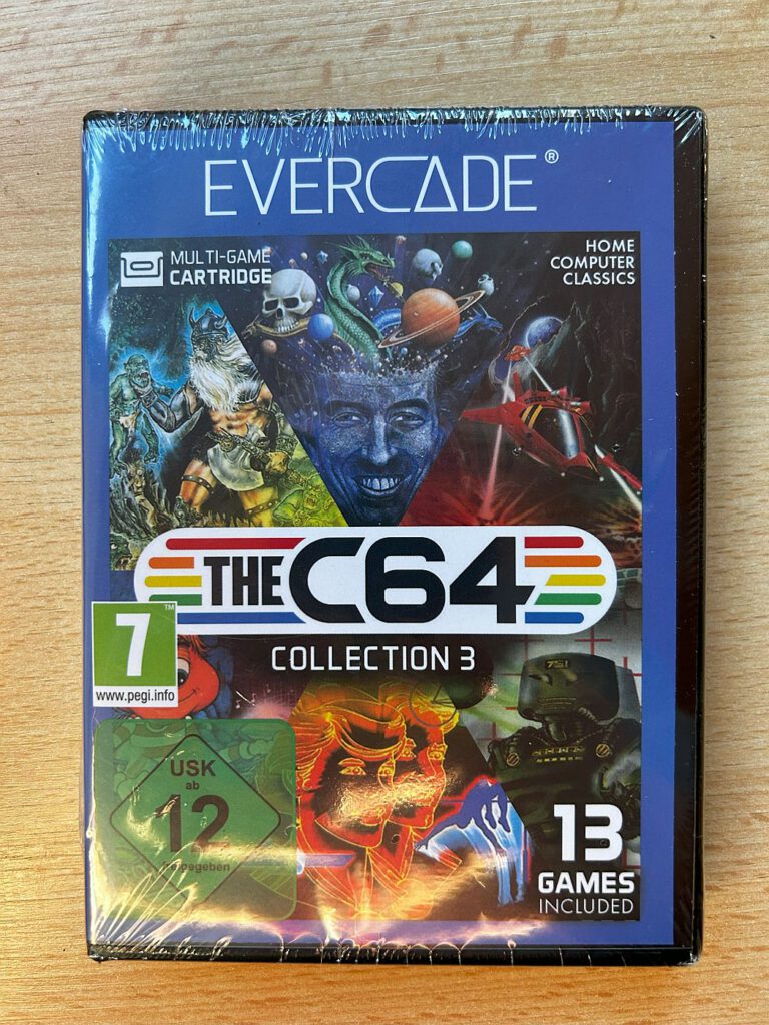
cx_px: 384
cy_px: 512
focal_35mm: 26
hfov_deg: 53.1
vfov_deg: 67.3
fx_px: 770
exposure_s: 1/93
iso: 125
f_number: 1.5
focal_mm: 5.7
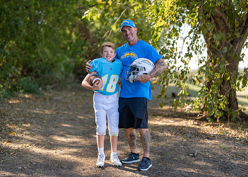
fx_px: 401
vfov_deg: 24.9
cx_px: 127
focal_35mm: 57
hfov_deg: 34.3
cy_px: 91
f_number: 1.2
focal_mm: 50
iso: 100
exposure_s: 1/1600
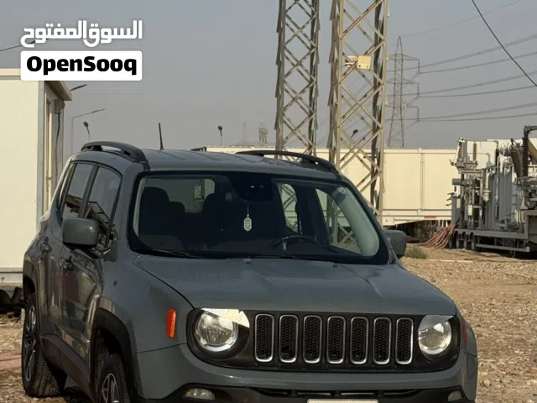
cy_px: 202
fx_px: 745
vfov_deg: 30.3
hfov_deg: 39.7
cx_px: 268
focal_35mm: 48
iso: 64
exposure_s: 1/5376
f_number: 1.78
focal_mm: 6.76
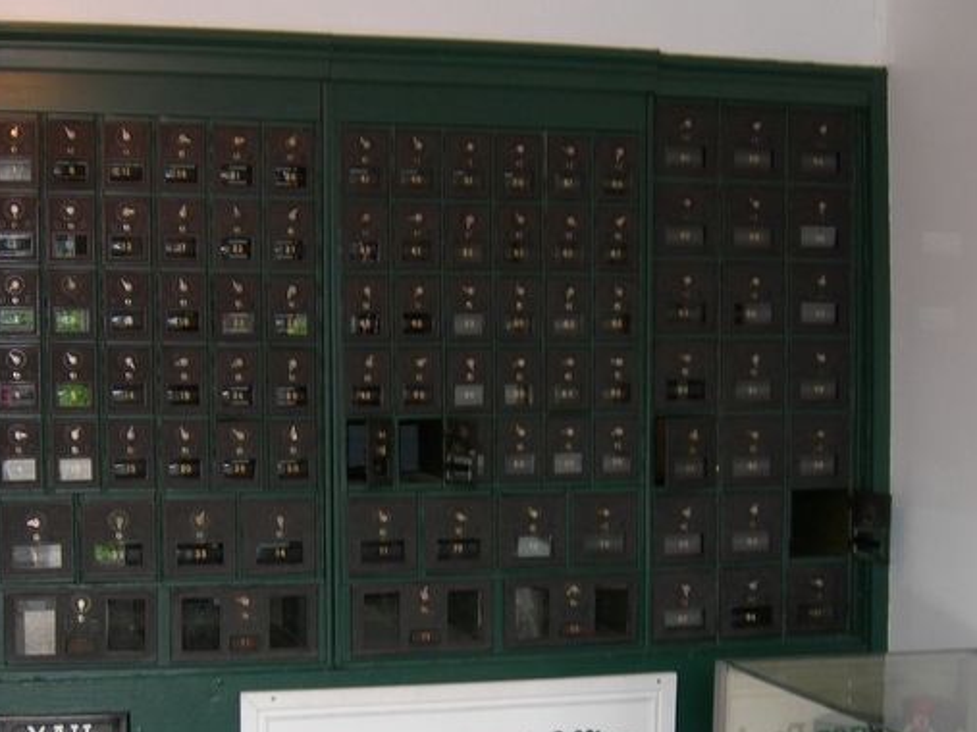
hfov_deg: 32.1
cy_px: 530
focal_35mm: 60
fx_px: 1693
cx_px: 380
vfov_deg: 24.2
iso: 50
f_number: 2.8
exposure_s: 1/30
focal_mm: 7.8
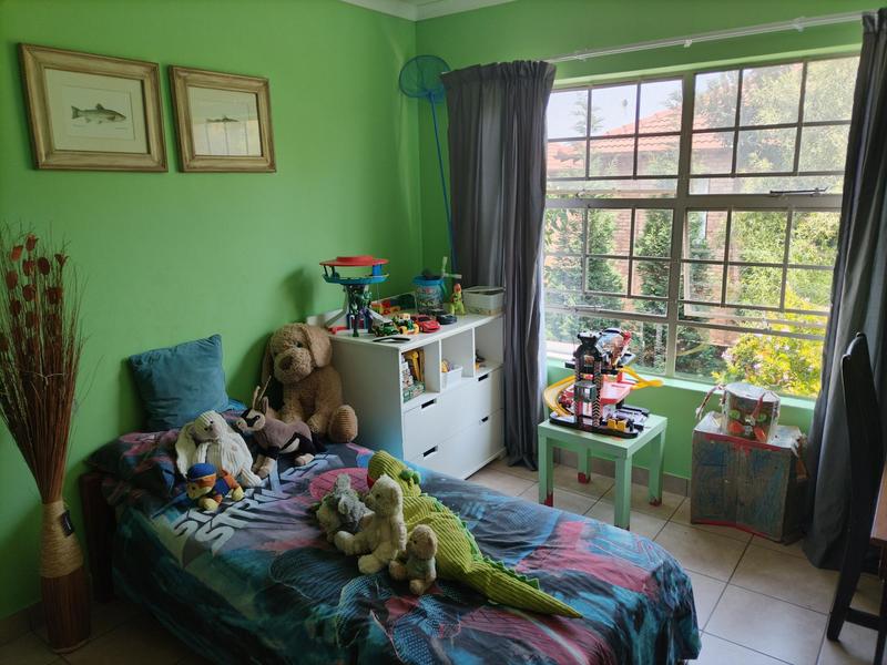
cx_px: 444
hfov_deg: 67.3
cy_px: 332
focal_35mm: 26
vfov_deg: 53.1
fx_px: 666
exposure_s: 1/50
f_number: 1.8
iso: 127
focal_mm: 4.7
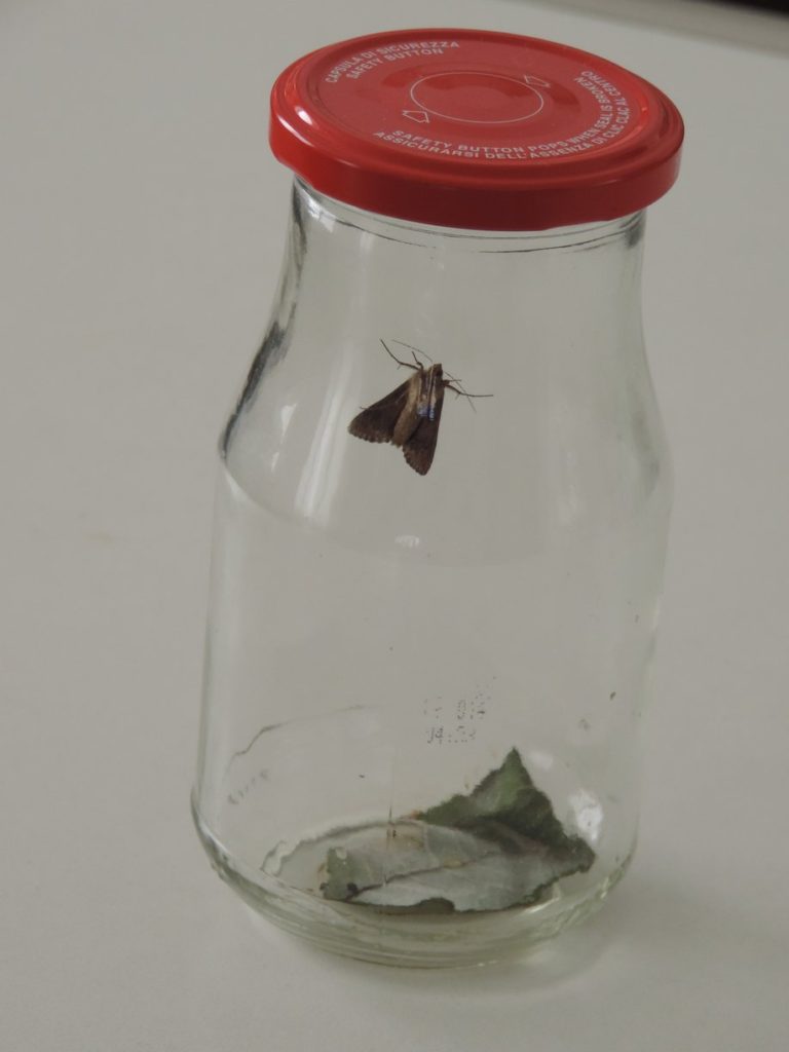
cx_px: 394
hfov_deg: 7.4
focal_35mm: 200
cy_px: 526
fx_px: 6078
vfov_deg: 9.9
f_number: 4.6
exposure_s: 1/100
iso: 400
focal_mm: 35.6
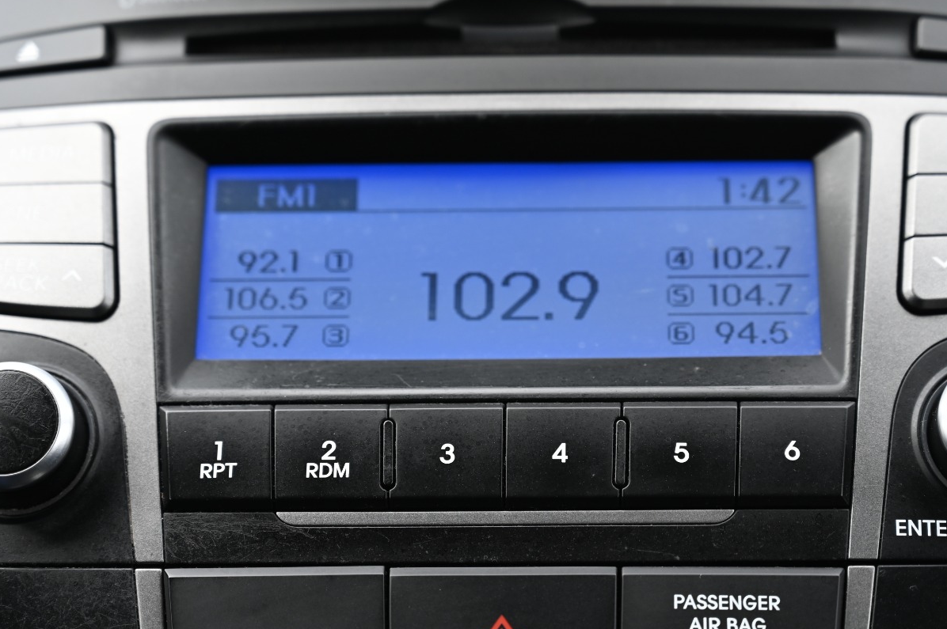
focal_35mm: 91
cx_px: 524
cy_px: 379
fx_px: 2391
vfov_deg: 15.0
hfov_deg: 22.4
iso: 280
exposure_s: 1/250
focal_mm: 67
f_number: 4
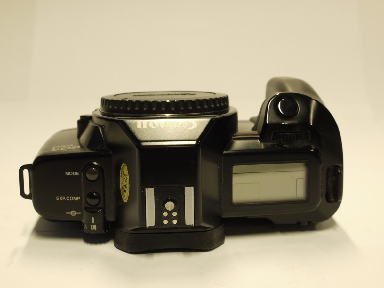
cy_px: 144
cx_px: 192
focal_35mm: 60
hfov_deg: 32.2
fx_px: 666
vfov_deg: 24.4
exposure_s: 1/15
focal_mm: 30
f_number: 8
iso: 400
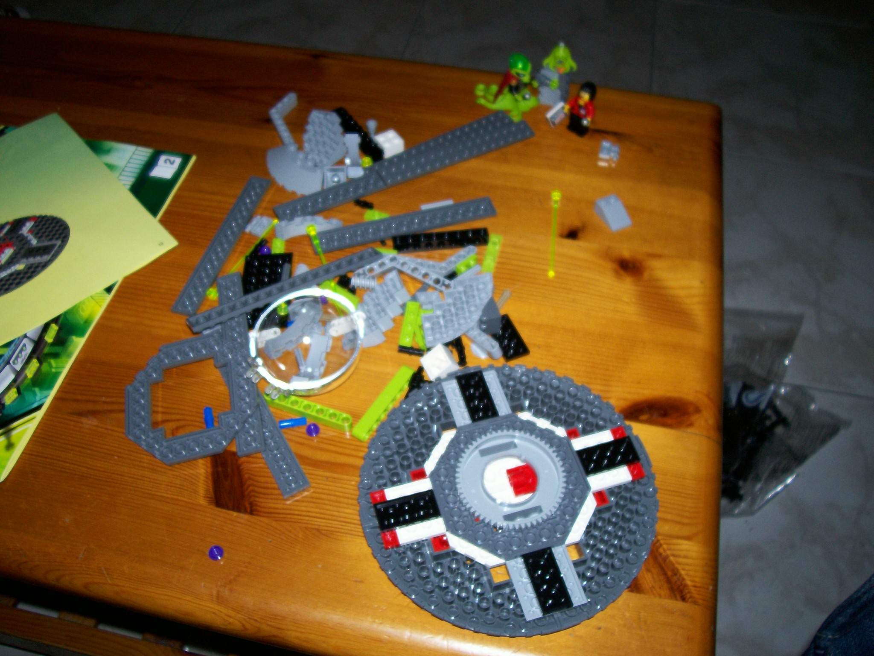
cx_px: 437
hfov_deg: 54.0
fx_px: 858
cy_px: 328
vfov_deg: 41.8
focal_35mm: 34
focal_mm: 5.6
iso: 80
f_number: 2.7
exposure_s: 1/64
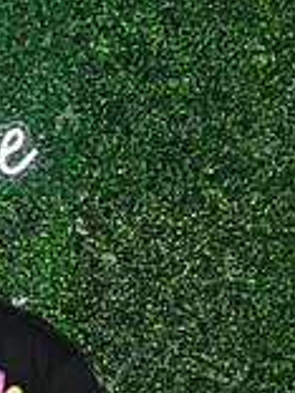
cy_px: 482
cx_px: -169
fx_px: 1182
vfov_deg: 17.9
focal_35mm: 104
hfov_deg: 13.3
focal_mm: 29
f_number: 6.3
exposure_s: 1/60
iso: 500
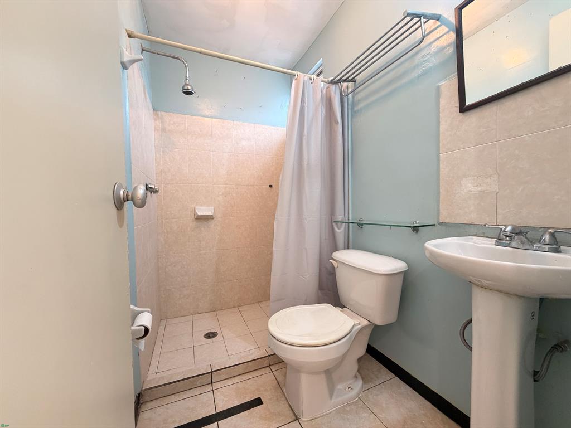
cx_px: 286
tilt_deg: -1.7
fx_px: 231
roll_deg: +1.4
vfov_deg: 85.7
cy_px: 214
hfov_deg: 102.1
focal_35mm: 14
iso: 250
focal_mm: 2.22
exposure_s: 1/60
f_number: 2.2
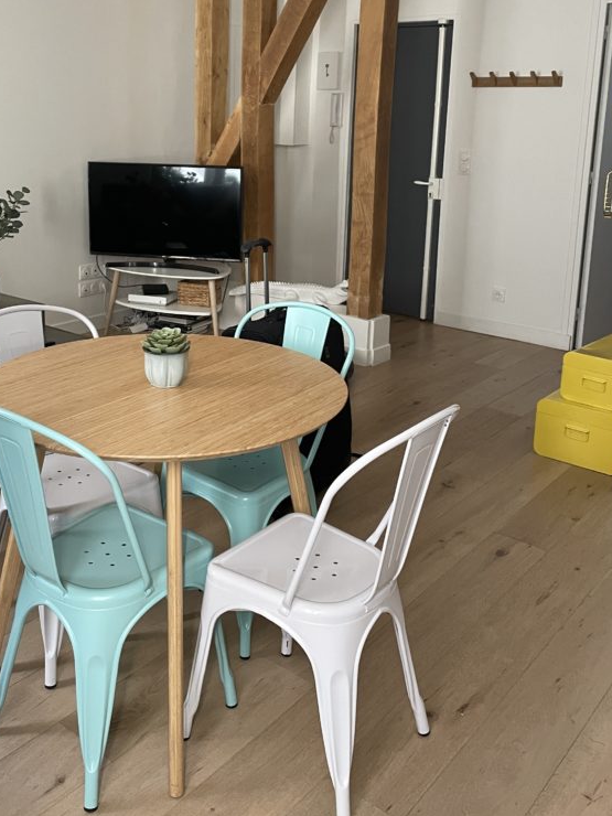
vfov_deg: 50.5
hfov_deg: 39.5
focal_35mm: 36
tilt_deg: -10.6
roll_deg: -1.0
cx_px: 250
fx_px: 849
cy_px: 280
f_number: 1.6
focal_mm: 4.2
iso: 250
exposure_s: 1/60
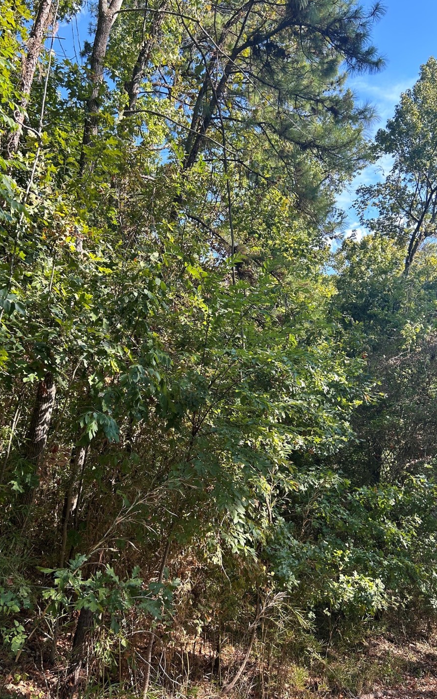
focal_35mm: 30
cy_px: 343
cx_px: 208
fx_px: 572
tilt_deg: +12.2
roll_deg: +0.5
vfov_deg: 62.9
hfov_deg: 41.8
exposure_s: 1/533
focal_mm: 5.7
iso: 50
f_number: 1.5
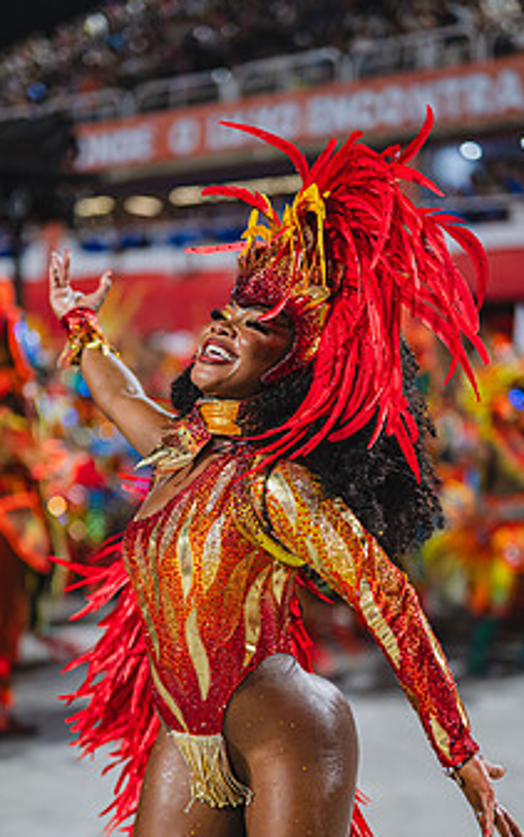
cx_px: 258
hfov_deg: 19.2
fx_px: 1552
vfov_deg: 30.0
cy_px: 544
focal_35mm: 68
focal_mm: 50
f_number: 1.2
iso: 800
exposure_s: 1/1250
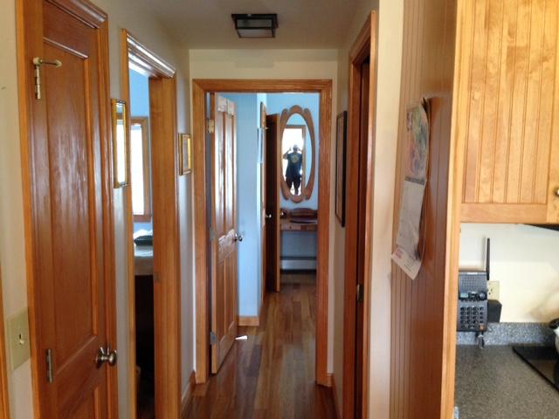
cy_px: 210
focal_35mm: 33
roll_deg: -0.2
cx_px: 280
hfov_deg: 55.4
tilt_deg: -4.3
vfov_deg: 42.9
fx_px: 533
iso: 160
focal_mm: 4.12
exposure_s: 1/20
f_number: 2.4
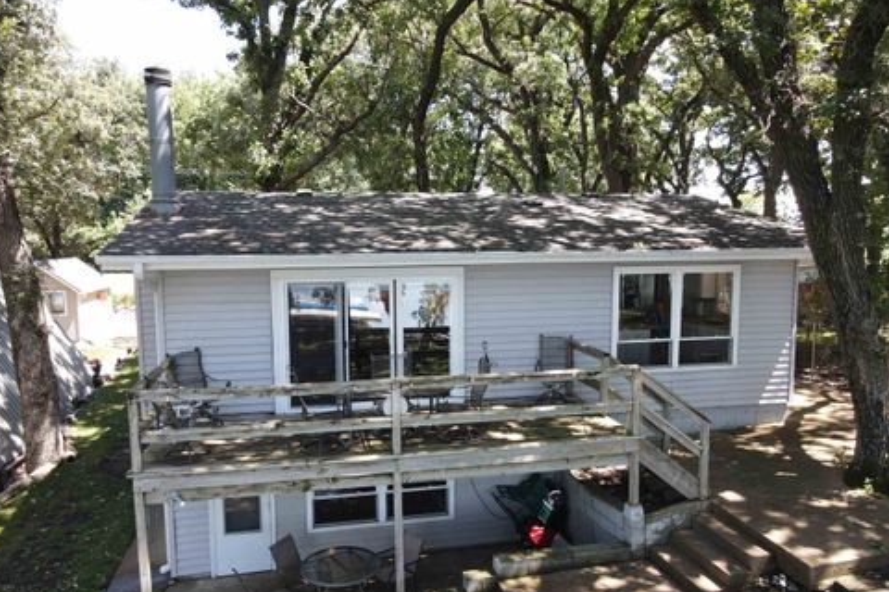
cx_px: 437
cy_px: 314
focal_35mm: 26
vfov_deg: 49.5
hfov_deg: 69.4
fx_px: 642
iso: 100
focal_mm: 4.5
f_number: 2.8
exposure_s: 1/60
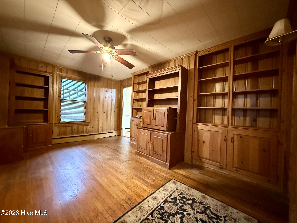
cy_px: 112
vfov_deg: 85.7
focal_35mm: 14
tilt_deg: +0.3
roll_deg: -1.8
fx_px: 120
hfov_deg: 102.1
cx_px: 148
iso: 1600
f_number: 2.2
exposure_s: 1/40
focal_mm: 2.22
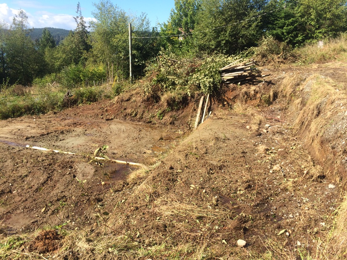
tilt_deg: -17.0
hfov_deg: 61.7
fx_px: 291
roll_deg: -3.6
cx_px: 174
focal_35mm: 29
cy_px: 130
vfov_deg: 48.2
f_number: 2.2
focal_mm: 4.15
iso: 32
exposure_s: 1/1001
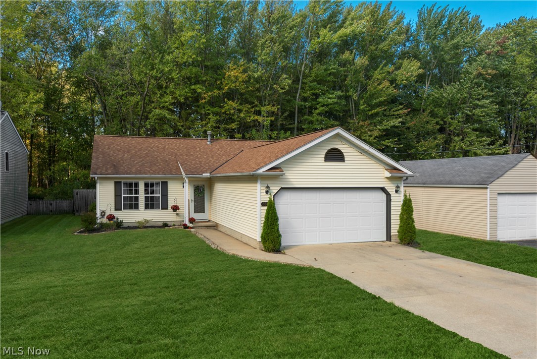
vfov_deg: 53.2
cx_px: 268
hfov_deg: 73.7
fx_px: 358
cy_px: 180
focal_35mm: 24
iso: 200
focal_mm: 24
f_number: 9
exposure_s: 1/100
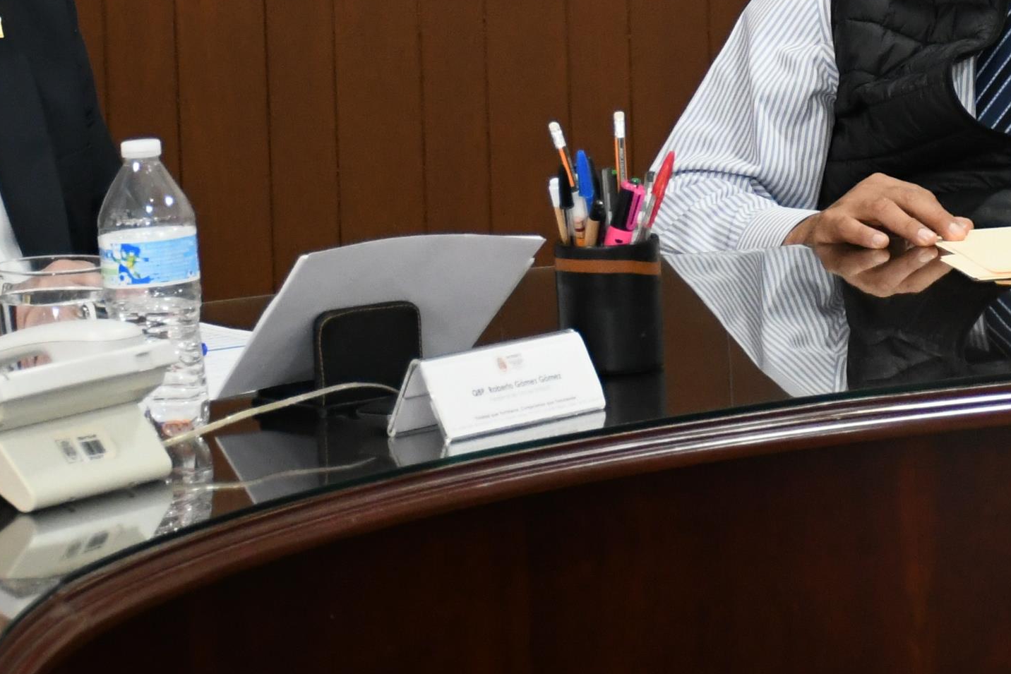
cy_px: -10
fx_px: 5898
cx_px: 935
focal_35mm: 210
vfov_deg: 6.5
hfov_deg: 9.7
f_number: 4.5
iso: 2500
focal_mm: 48
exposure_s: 1/100
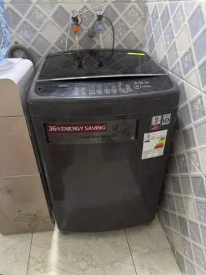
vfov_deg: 71.6
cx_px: 103
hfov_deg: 56.8
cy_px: 138
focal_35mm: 24
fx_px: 190
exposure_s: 1/25
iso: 800
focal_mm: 6.76
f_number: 1.78
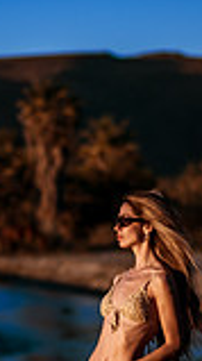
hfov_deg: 7.0
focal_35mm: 172
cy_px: 263
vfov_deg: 12.5
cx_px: 143
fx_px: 1644
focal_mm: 58
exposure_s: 1/5000
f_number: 1.4
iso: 100
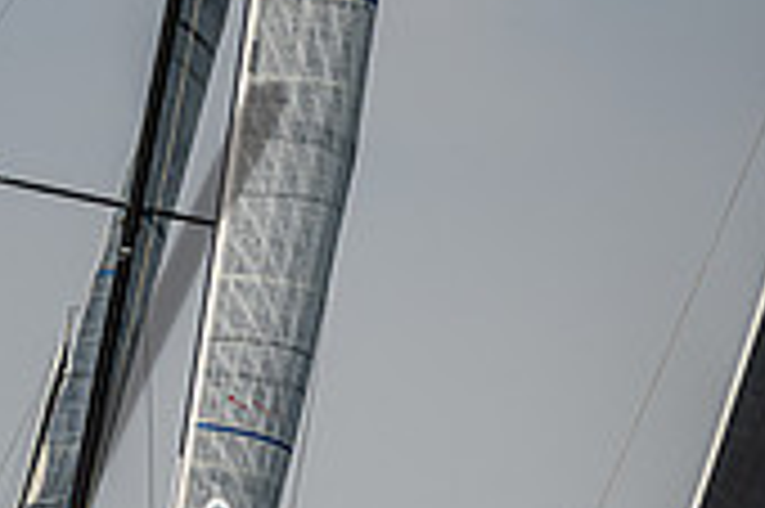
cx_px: 895
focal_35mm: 570
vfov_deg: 2.4
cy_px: 725
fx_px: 12101
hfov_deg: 3.6
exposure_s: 1/4000
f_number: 4.8
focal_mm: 160
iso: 360
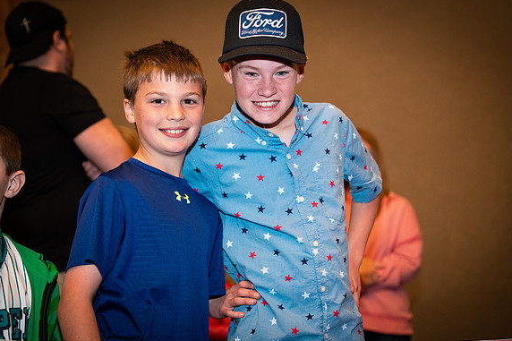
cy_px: 170
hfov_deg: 28.9
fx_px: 995
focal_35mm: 70
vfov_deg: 19.4
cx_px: 256
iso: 1000
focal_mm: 69
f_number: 3.2
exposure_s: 1/250
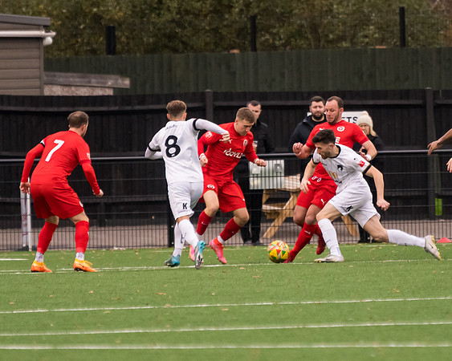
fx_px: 9181
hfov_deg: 2.8
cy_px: 187
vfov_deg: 2.3
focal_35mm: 687
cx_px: 330
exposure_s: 1/1000
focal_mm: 280
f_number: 4
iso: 2000
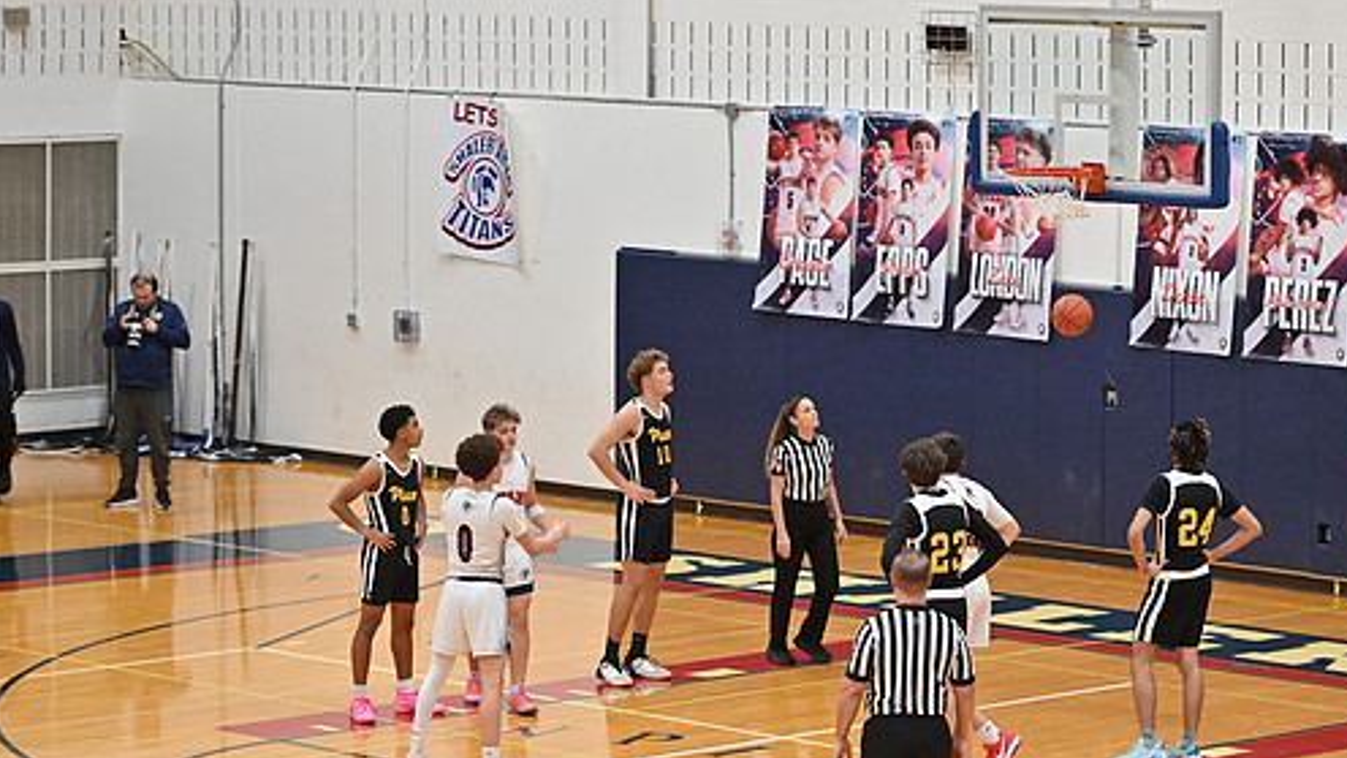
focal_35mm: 142
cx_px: 741
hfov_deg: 15.1
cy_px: 416
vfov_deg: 8.5
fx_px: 5072
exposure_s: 1/800
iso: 3600
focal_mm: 116
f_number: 4
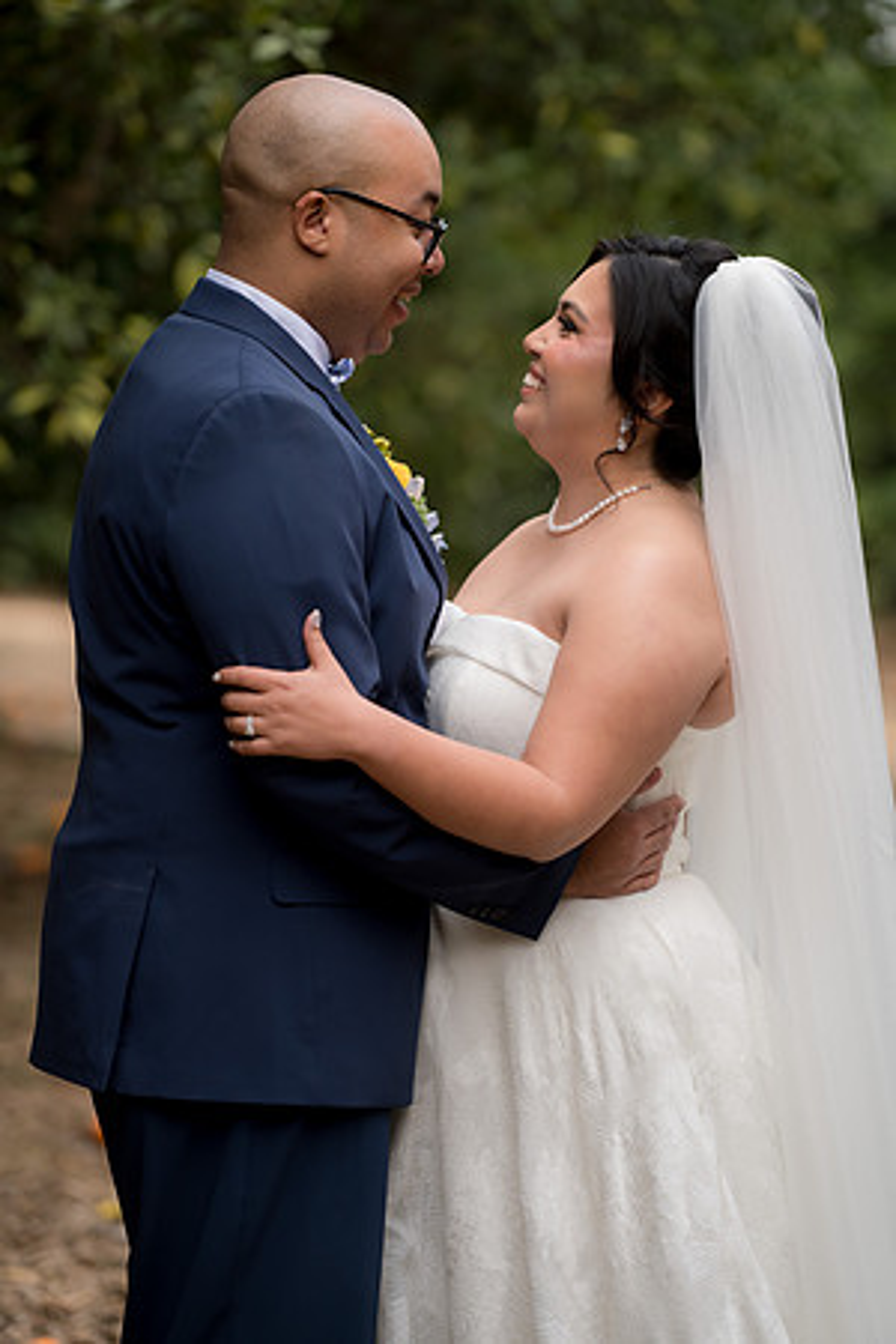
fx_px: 5226
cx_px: 448
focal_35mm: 140
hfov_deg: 9.8
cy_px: 672
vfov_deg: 14.7
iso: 640
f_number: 2.8
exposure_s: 1/400
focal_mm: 140
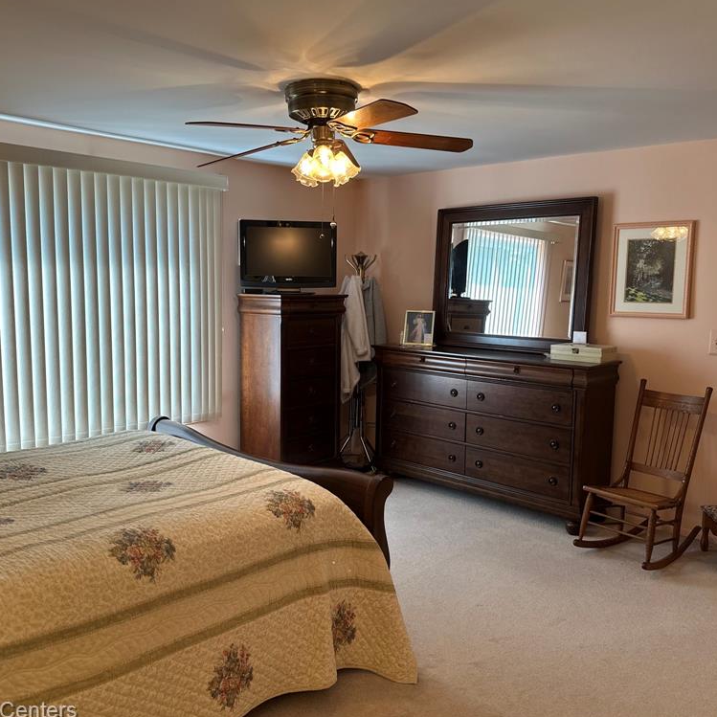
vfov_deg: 55.6
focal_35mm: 29
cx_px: 329
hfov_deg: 55.6
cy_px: 360
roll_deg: -1.5
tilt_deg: -6.3
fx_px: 680
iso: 125
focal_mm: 6.86
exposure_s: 1/120
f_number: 1.78
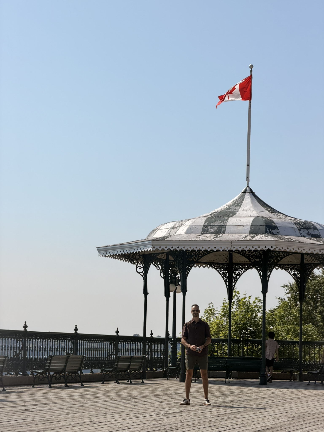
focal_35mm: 100
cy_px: 216
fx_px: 1248
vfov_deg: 19.6
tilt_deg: +6.5
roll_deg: -1.7
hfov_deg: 14.8
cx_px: 162
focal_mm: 16.89
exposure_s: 1/985
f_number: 2.8
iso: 25
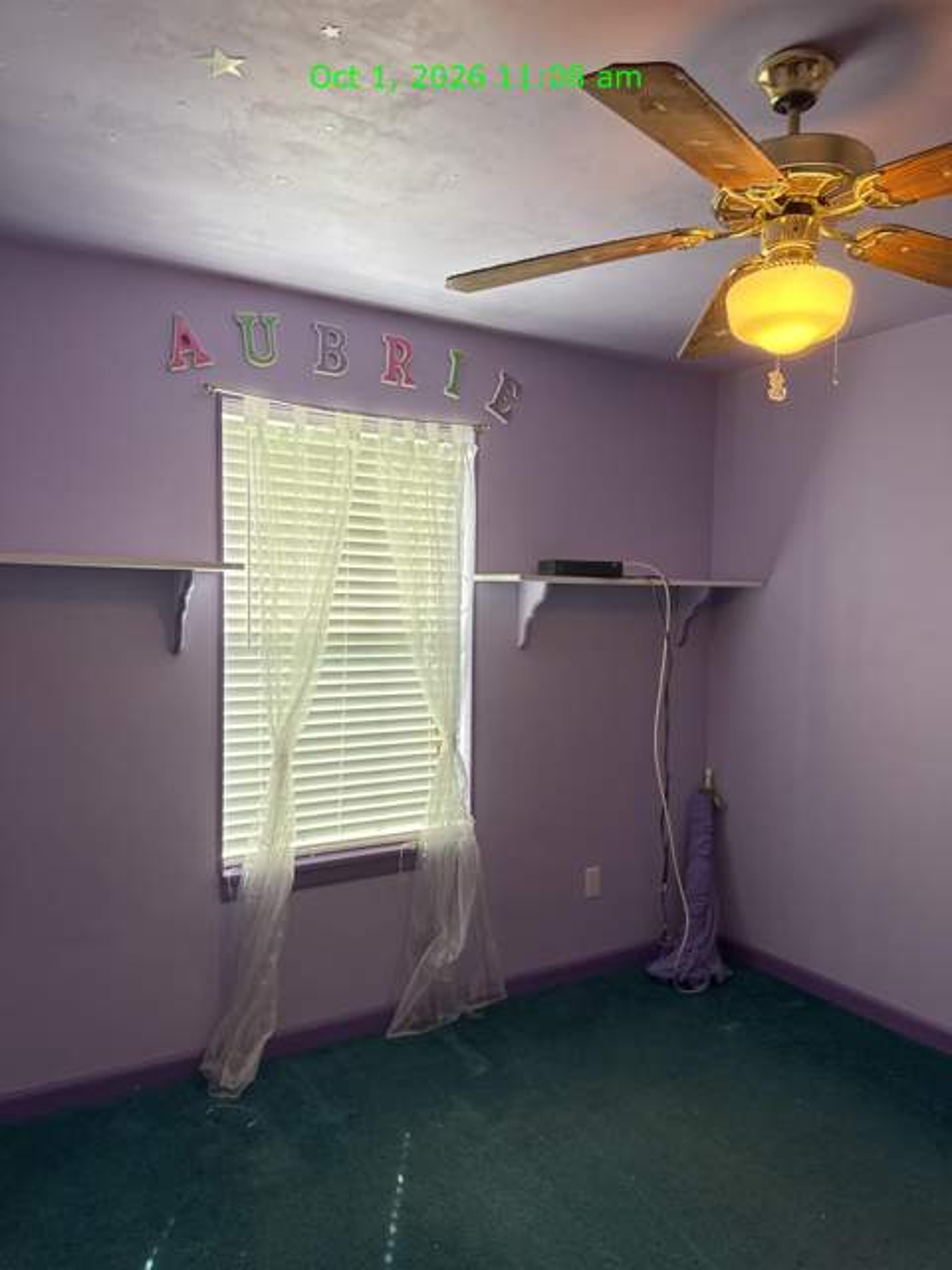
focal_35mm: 24
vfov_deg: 71.6
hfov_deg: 56.8
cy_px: 635
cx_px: 476
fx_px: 880
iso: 100
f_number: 1.78
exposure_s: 1/120
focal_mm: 6.76
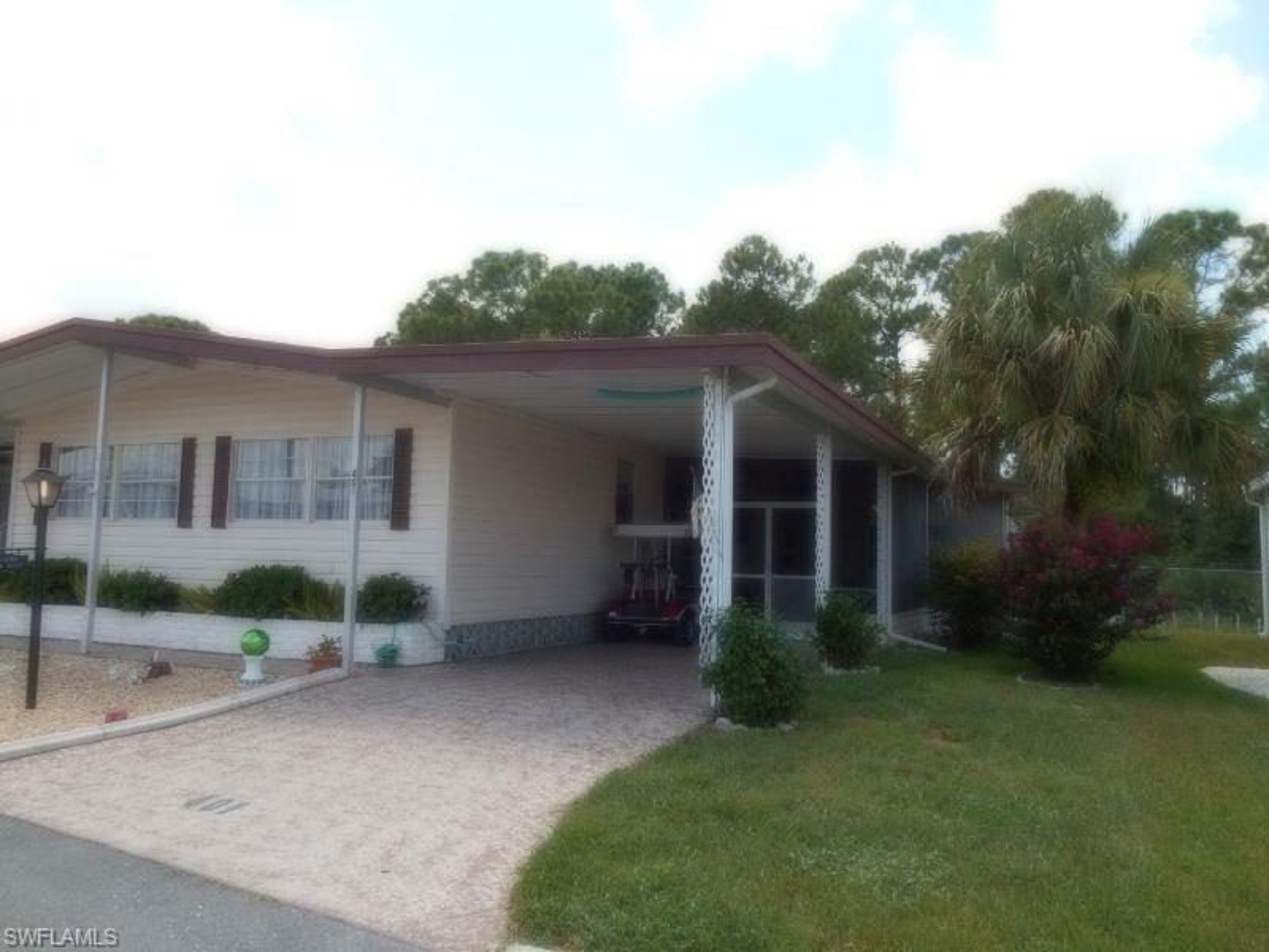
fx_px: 953
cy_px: 476
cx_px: 634
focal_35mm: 26
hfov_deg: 67.3
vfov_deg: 53.1
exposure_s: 1/320
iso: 80
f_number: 3.4
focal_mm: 4.7
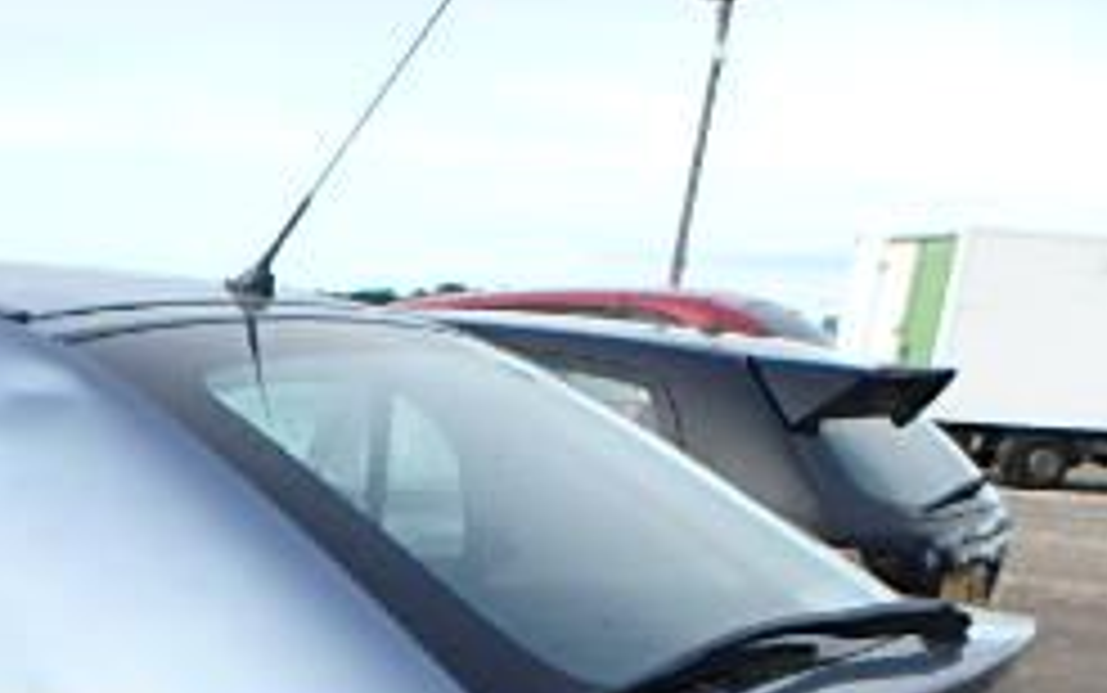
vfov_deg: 20.1
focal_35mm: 58
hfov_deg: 30.7
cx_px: -153
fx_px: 1751
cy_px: 958
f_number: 3.5
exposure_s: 1/400
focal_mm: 3.7
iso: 125
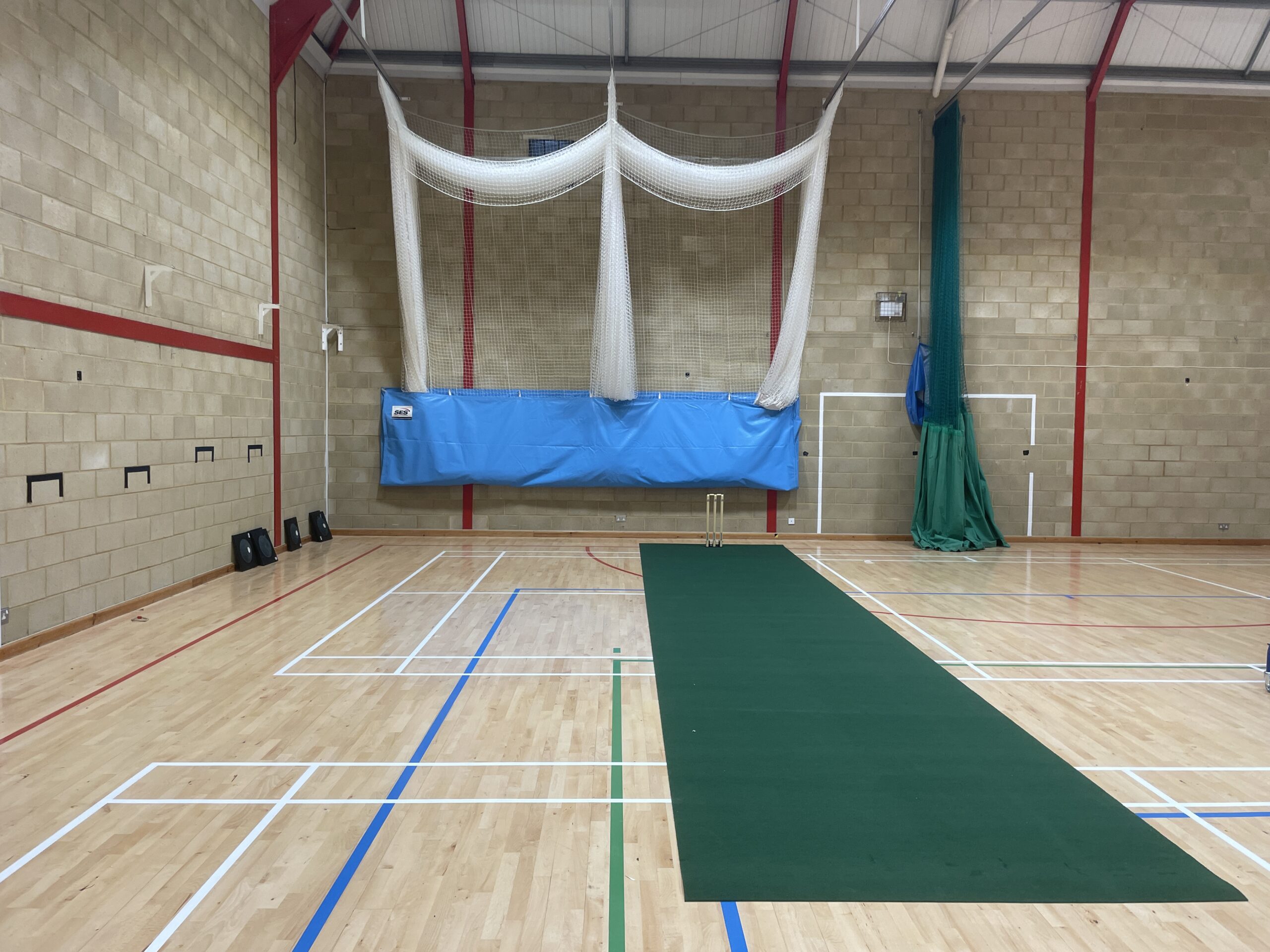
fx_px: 954
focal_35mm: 26
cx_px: 635
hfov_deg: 67.3
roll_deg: -1.2
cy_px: 476
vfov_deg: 53.1
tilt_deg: -1.3
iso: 100
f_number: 1.6
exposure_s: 1/121
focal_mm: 4.2
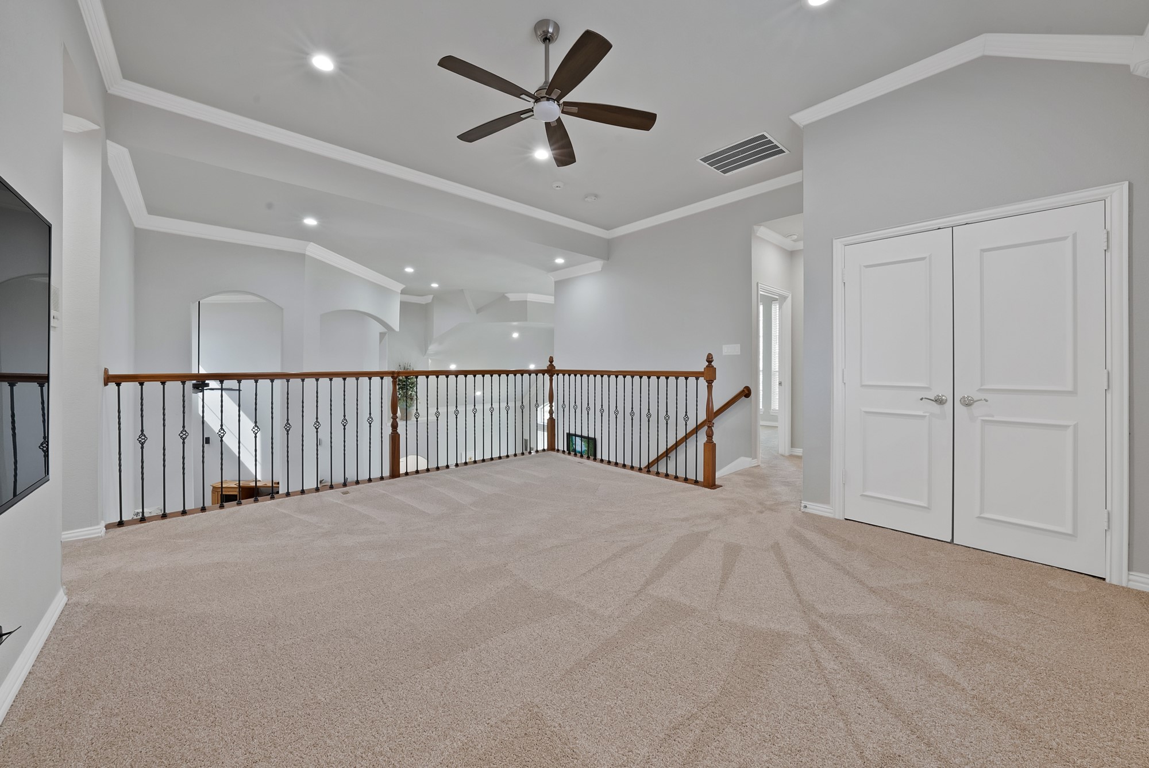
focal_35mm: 12
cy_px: 384
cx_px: 574
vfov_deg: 90.1
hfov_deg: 112.6
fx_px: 383
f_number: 14
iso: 1600
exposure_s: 1/2.5
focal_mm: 12
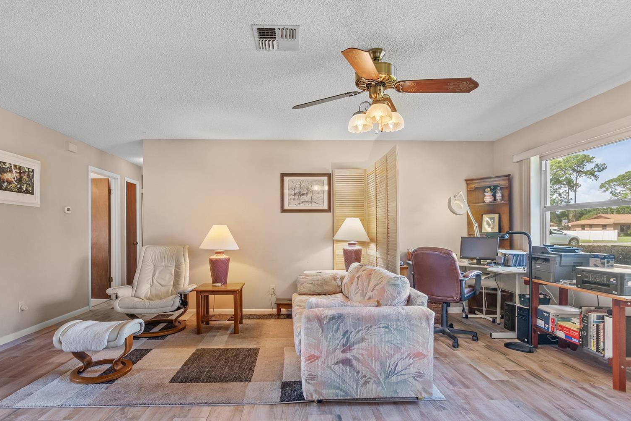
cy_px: 212
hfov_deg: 91.5
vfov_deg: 68.7
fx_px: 307
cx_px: 299
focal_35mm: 18
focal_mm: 11
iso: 200
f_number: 14
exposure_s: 1.6
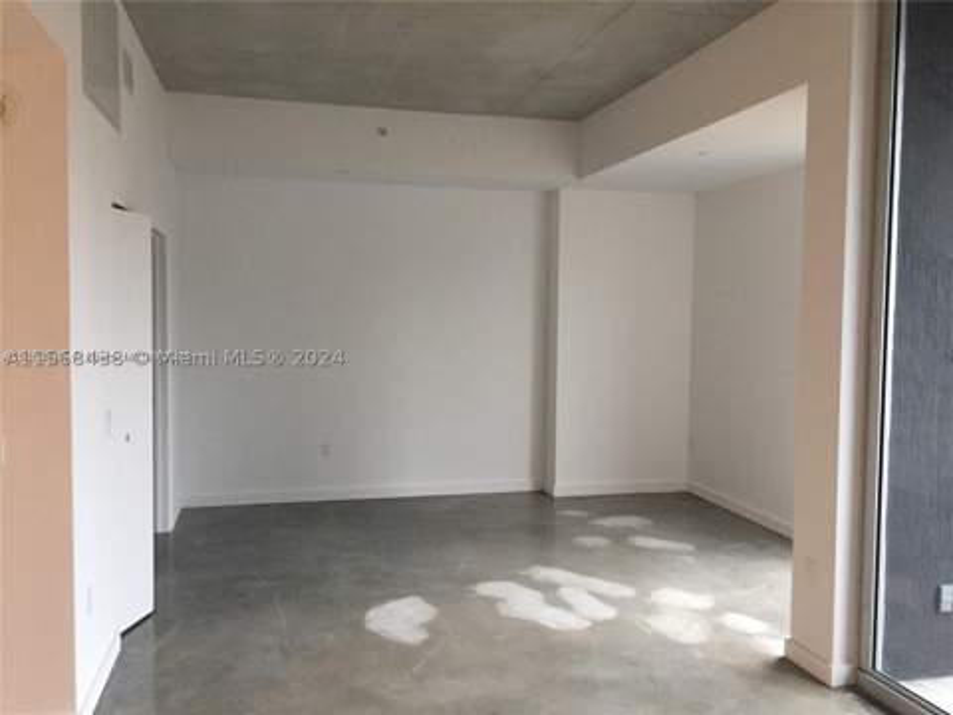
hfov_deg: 61.7
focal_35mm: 29
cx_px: 476
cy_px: 358
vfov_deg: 48.2
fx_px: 798
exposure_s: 1/30
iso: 125
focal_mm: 4.15
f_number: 2.2
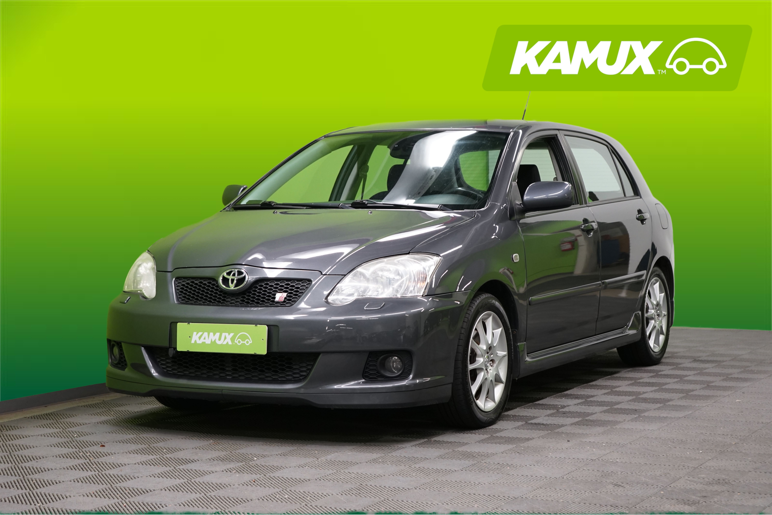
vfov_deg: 20.3
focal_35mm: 67
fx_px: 1437
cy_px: 258
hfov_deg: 30.1
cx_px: 386
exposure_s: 1/50
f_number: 5.6
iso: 800
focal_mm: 67
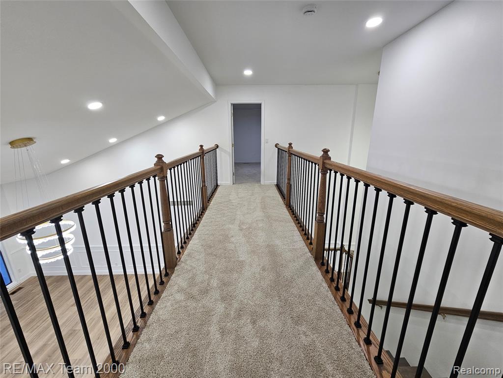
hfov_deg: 106.2
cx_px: 252
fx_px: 189
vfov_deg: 89.9
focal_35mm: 13
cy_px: 189
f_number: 2.2
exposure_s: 1/60
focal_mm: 2.2
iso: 125
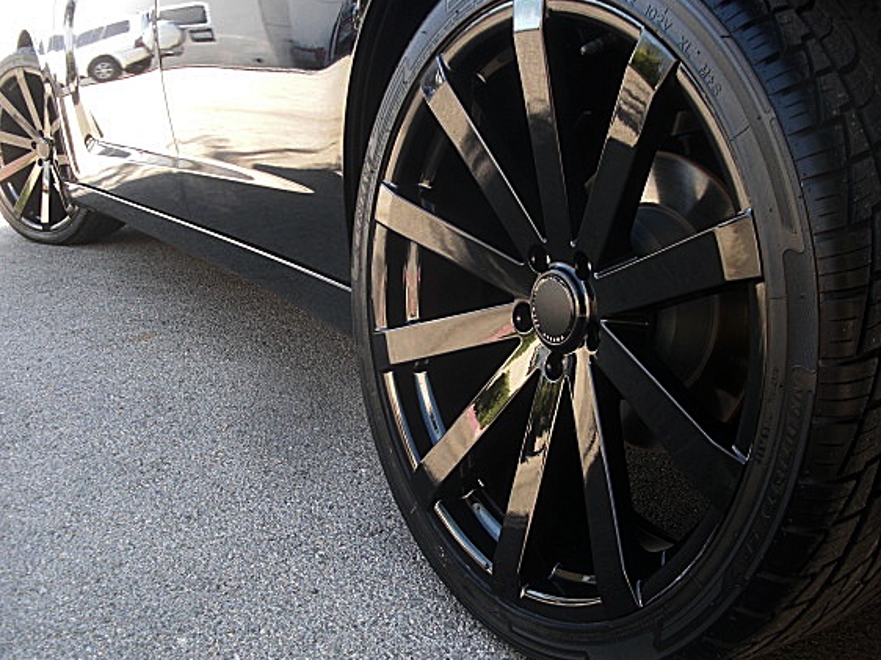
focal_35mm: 41
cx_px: 437
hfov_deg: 45.8
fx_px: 1043
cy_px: 331
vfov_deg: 35.1
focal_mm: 6.3
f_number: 2.8
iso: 100
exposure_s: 1/60
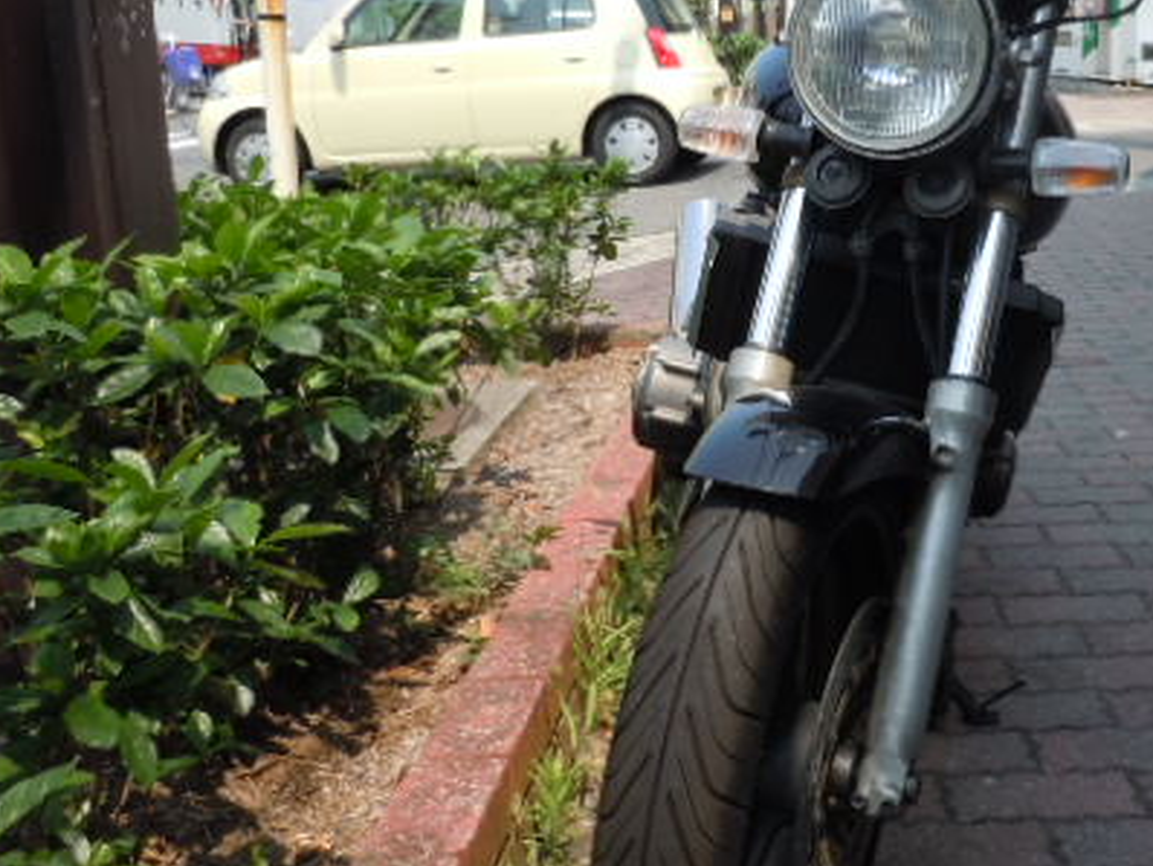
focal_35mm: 45
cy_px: 272
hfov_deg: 41.3
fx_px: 1500
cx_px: 805
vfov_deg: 31.9
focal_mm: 5
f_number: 3.7
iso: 100
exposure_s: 1/400
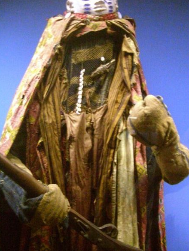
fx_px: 313
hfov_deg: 33.6
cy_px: 110
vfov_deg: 43.7
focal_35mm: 43
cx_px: 97
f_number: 2.6
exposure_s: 1/8
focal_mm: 5.8
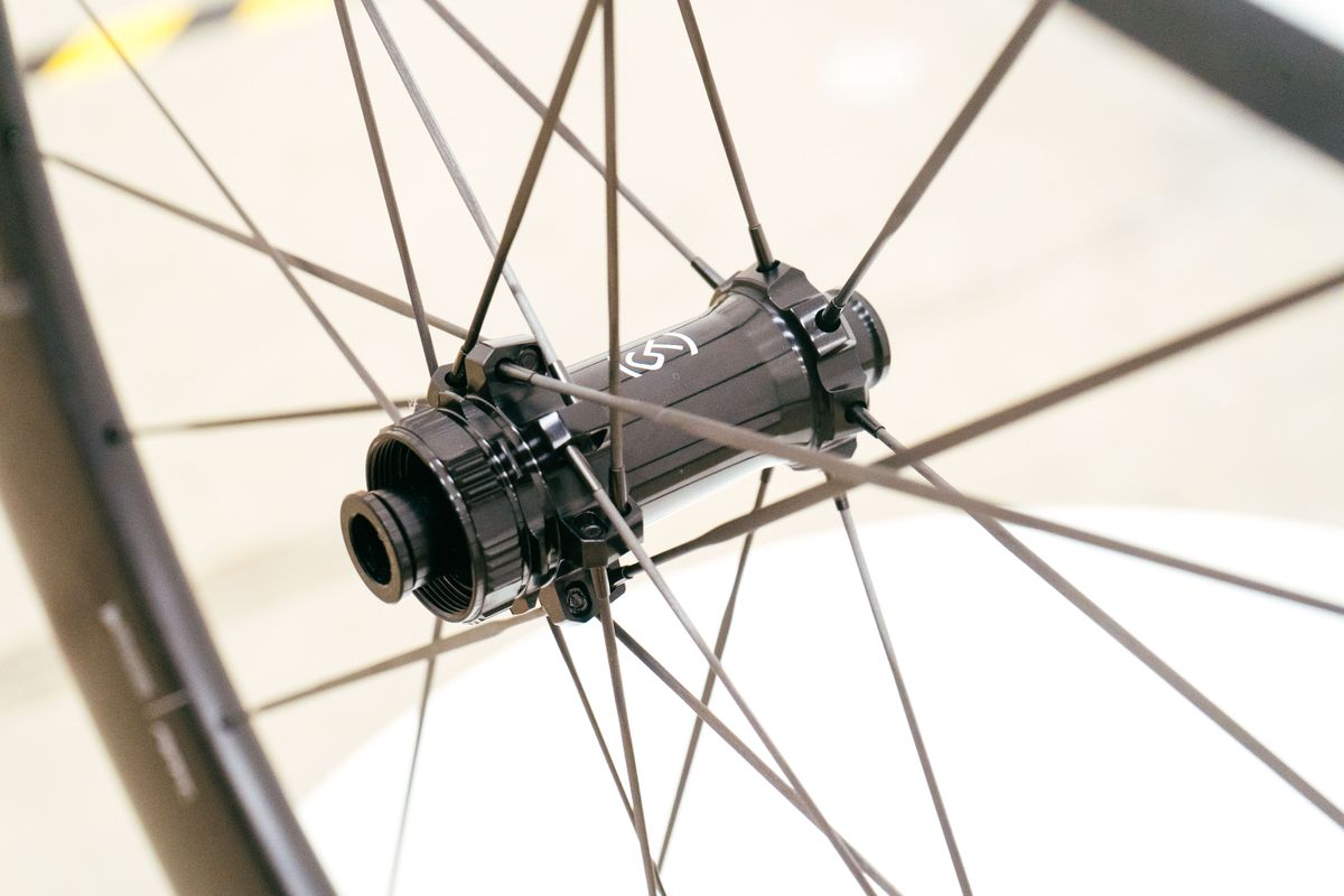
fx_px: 2613
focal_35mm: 70
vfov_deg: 19.5
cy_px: 448
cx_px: 672
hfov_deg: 28.8
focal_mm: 70
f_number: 8
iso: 6400
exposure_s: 1/125
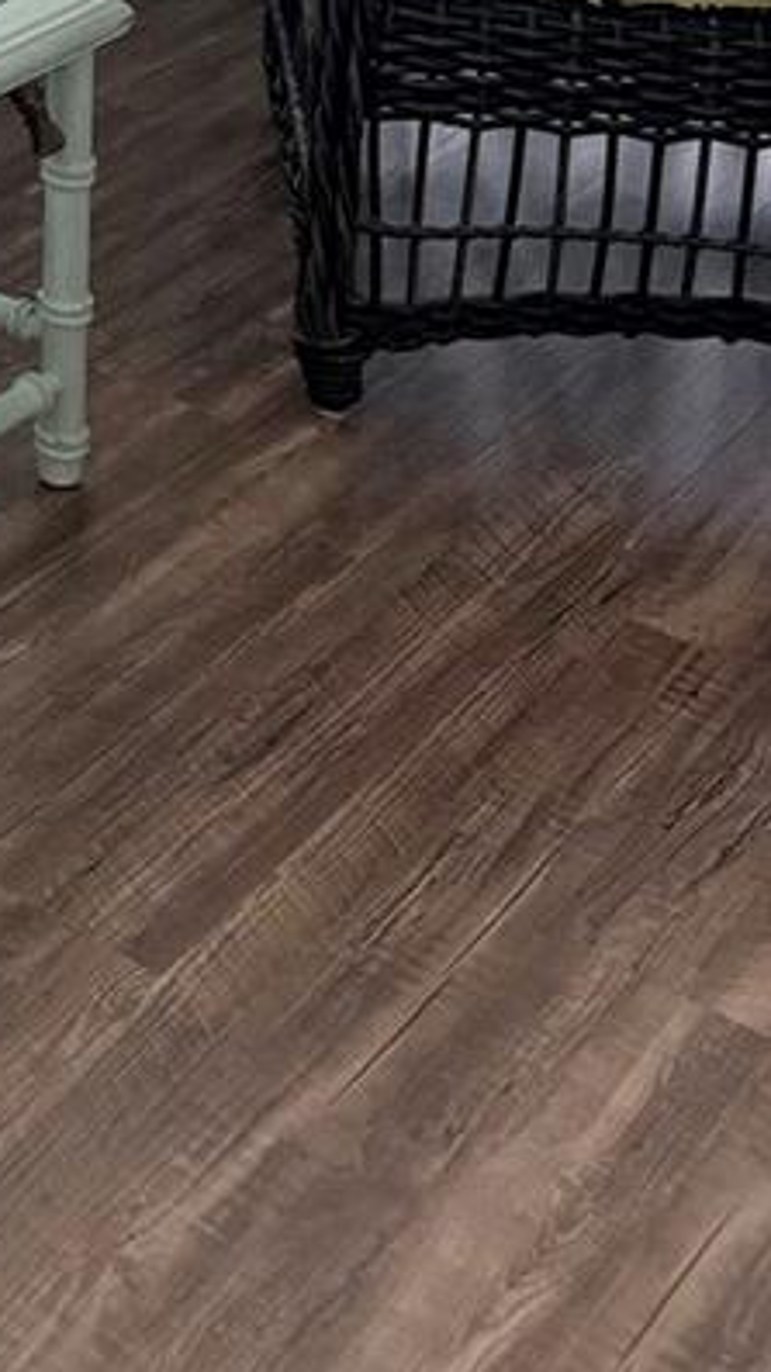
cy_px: -691
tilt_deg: -7.8
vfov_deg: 22.2
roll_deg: -0.3
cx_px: -373
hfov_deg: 14.3
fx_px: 2874
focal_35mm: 79
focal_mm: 6.76
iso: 100
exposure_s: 1/330
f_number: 1.78
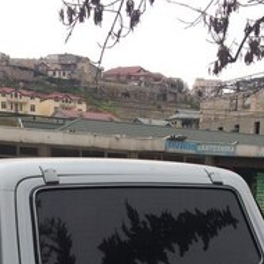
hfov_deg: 25.7
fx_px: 578
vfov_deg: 23.5
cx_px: 119
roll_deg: +0.4
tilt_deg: -12.8
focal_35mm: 67
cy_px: 318
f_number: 2.2
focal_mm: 4.15
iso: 32
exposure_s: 1/256
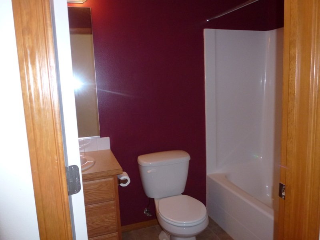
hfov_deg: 67.3
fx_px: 240
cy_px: 120
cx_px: 160
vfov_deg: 53.1
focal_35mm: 26
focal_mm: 4.7
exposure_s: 1/60
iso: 250
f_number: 3.4
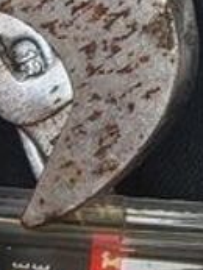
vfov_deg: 8.1
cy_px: -614
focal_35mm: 200
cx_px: 642
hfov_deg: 6.6
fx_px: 1562
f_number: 1.8
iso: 40
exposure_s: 1/514
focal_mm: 5.4
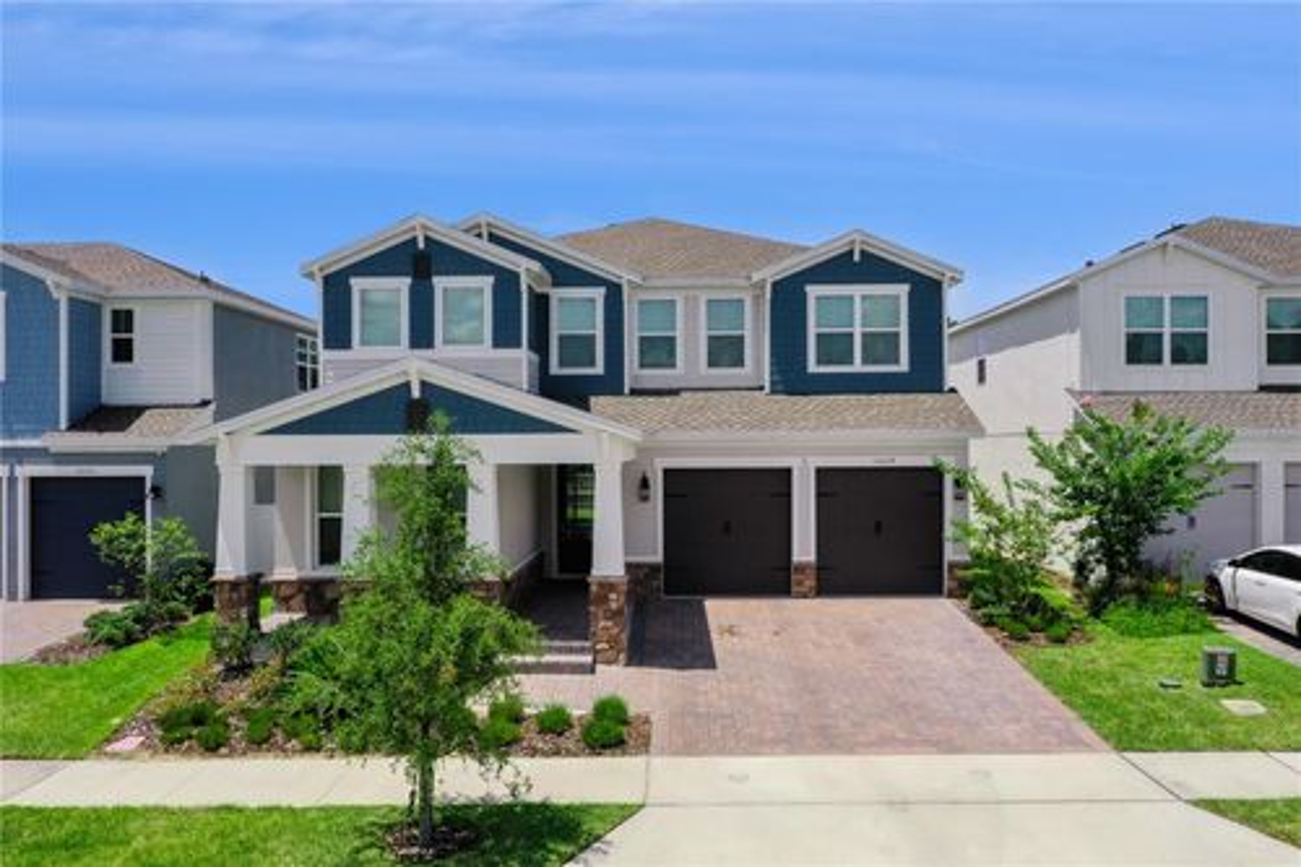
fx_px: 1011
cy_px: 434
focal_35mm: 28
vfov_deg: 46.4
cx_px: 650
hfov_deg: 65.5
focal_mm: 10.3
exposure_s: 1/200
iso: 100
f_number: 11
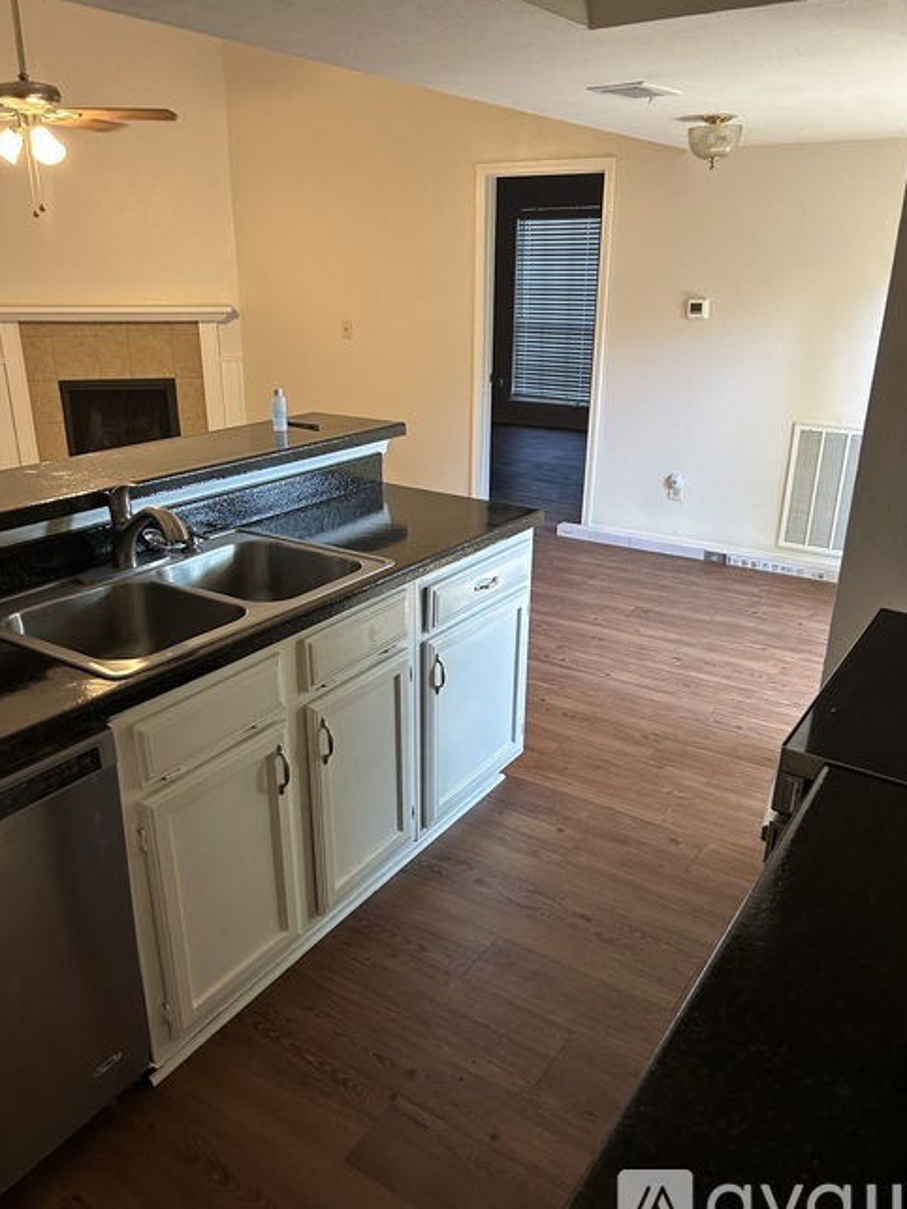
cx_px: 452
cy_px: 617
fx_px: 943
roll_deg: +0.3
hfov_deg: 51.4
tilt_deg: -19.6
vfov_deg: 65.3
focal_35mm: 27
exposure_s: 1/60
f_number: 1.5
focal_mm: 5.7
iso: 200
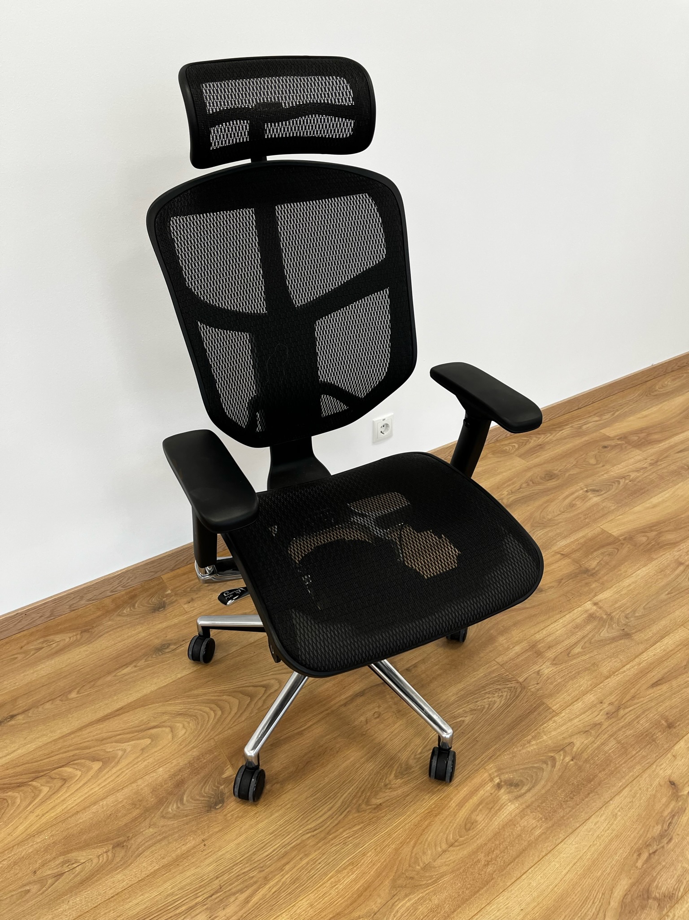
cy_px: 460
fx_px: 690
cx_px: 344
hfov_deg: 53.0
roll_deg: -1.1
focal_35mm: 26
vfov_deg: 67.3
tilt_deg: -29.5
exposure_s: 1/100
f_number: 1.6
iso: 80
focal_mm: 5.1
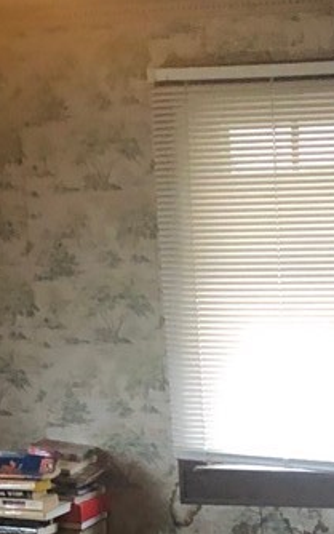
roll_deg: +0.8
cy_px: 624
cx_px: 406
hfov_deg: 13.9
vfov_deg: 21.3
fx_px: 1324
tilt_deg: -12.3
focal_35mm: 91
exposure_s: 1/4
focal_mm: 3.99
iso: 100
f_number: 1.8
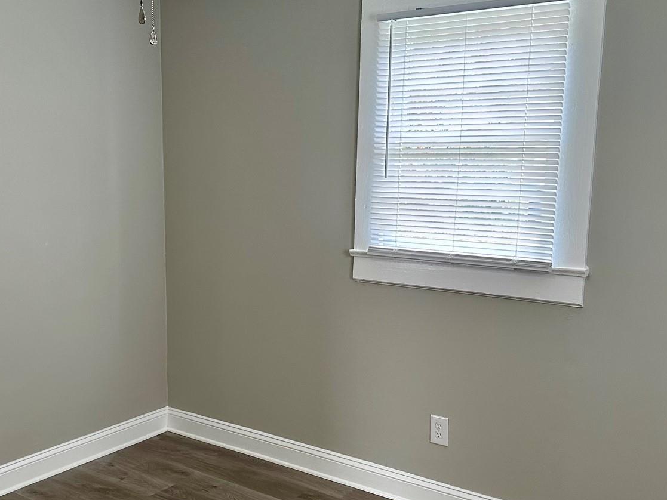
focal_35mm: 44
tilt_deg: -10.2
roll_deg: +0.7
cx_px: 177
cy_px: 296
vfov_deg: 32.8
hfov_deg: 41.8
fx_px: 848
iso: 200
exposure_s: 1/120
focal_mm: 6.86
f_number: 1.78
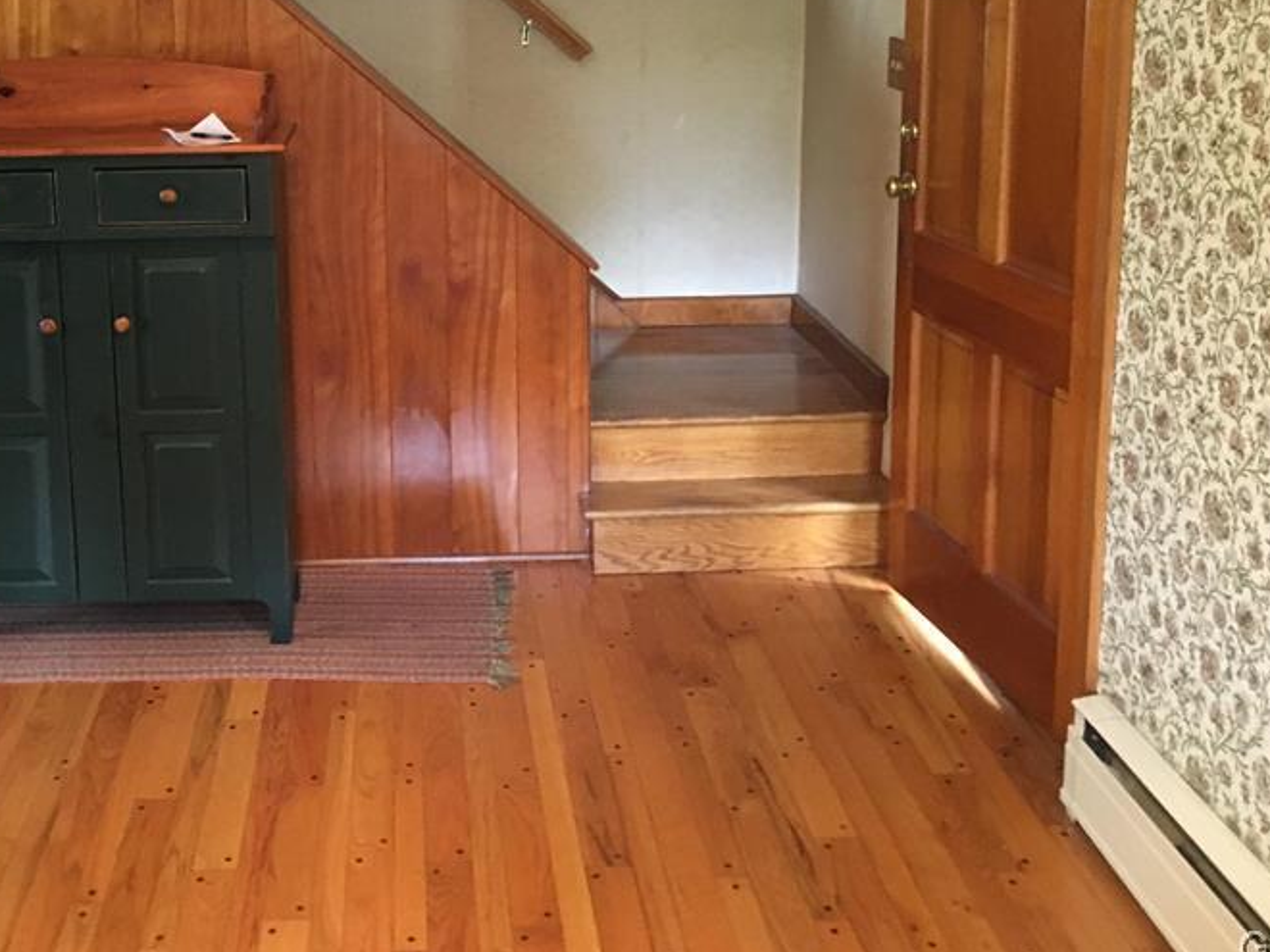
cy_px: 252
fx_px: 1651
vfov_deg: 31.7
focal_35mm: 45
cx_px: 375
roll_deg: +1.3
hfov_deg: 41.3
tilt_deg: -10.5
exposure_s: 1/15
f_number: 2.2
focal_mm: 4.15
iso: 200
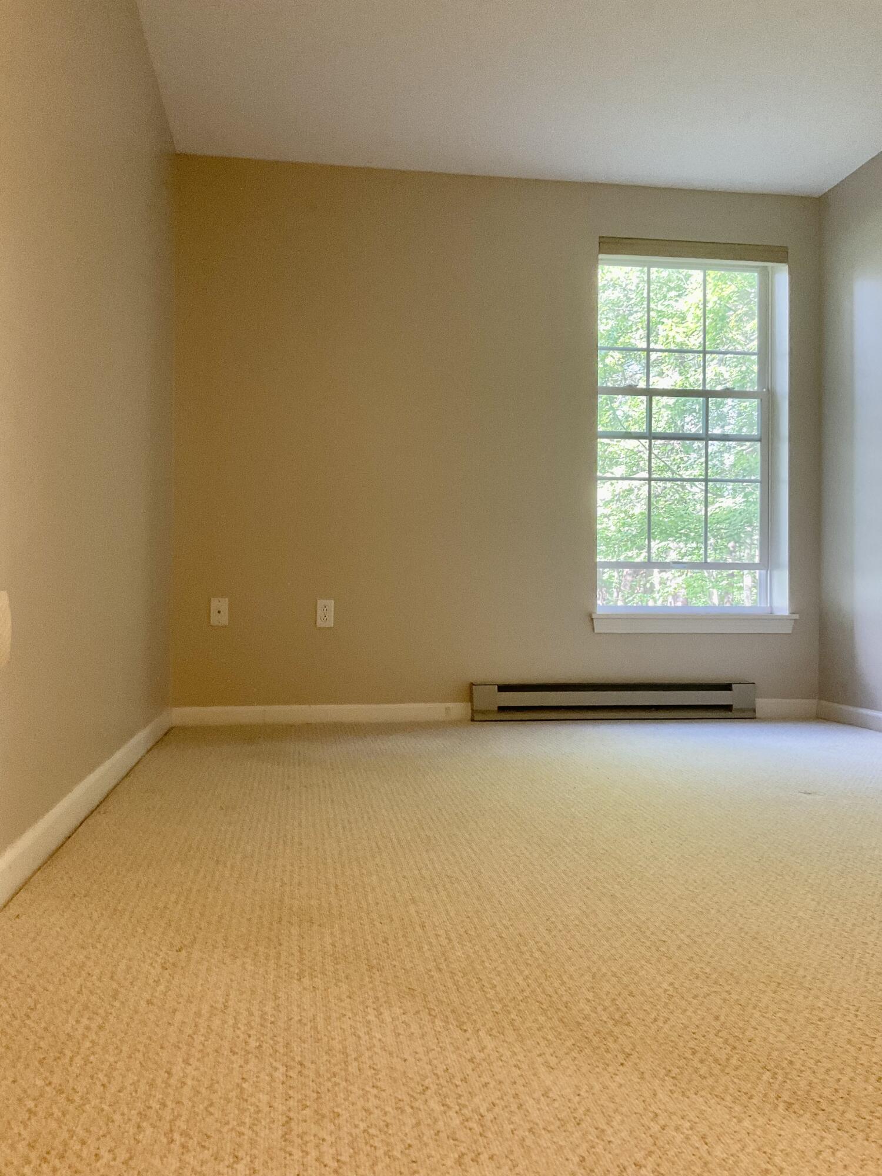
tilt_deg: +0.9
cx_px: 441
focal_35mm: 29
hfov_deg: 48.2
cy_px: 588
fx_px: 985
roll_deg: -1.1
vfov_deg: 61.7
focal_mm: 3
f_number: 1.8
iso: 200
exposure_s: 1/60
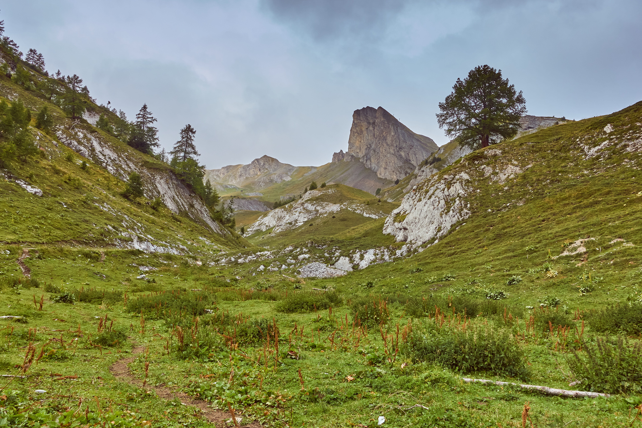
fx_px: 571
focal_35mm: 32
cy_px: 214
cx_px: 321
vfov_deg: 41.1
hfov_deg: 58.7
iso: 125
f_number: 7.1
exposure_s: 1/400
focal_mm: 11.69
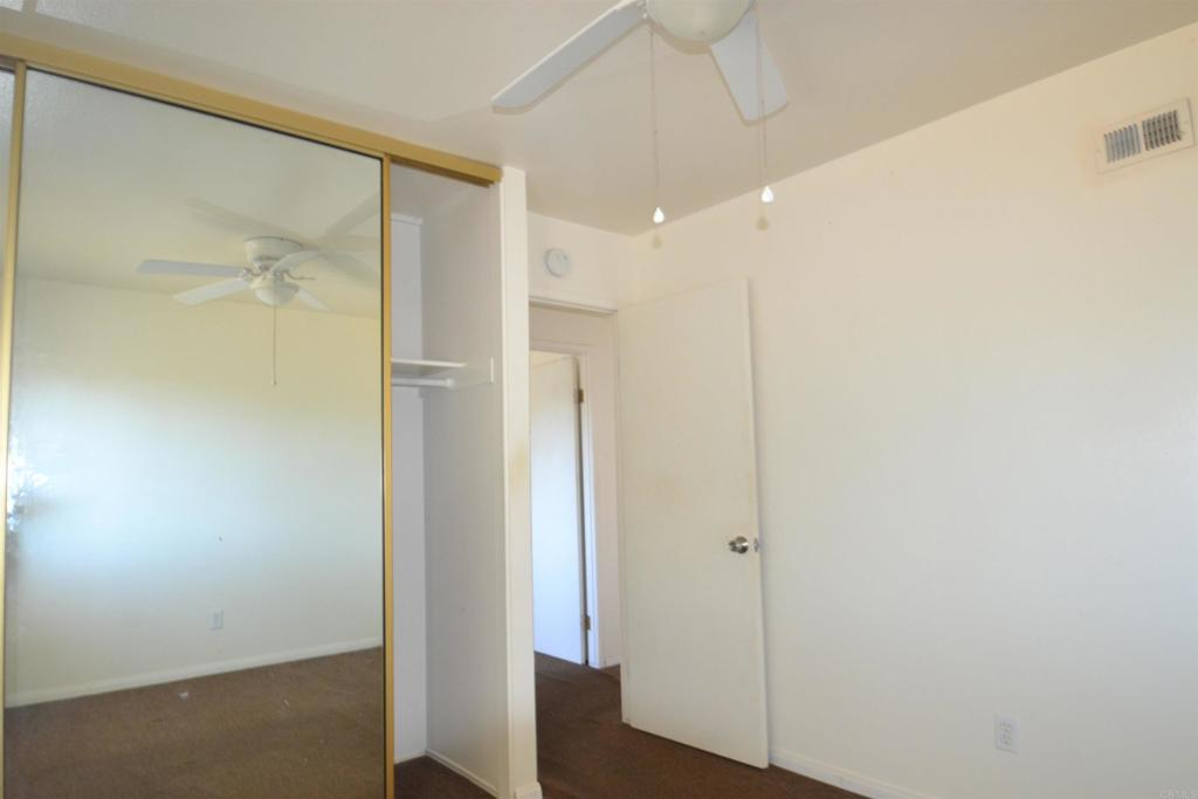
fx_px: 699
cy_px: 400
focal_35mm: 21
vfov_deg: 59.5
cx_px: 599
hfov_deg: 81.2
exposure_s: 1/60
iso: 900
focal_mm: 14
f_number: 3.8
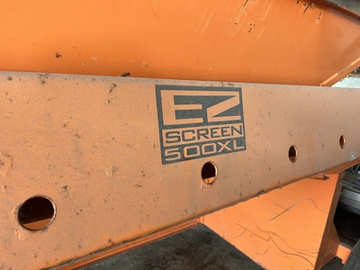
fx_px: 270
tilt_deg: -17.1
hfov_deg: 67.3
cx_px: 180
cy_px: 135
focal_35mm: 26
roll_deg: -1.4
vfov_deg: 53.1
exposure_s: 1/60
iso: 125
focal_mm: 5.1
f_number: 1.6
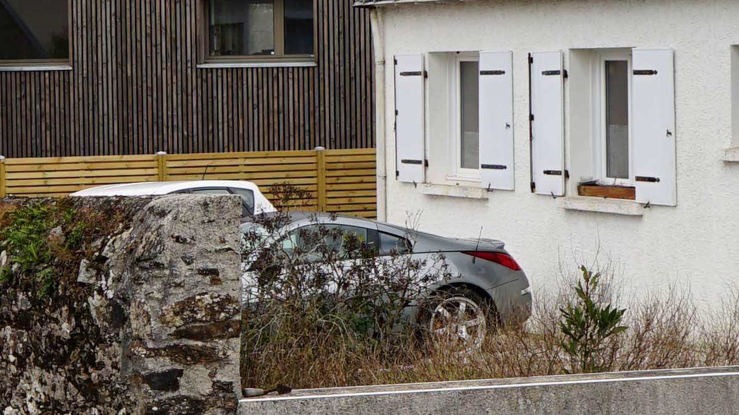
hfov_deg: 15.5
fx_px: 2684
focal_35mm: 137
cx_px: 73
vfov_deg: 8.8
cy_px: 143
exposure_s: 1/100
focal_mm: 26
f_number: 10
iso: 100
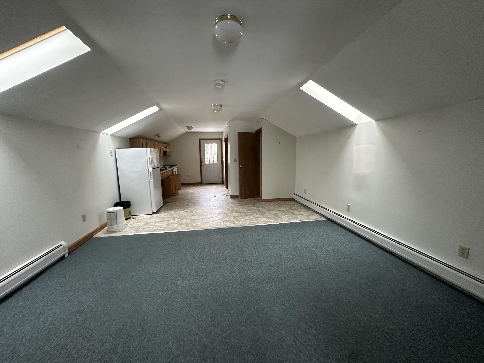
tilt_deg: -8.1
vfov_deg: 85.7
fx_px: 196
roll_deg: +1.2
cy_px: 182
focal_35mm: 14
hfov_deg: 102.1
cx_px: 242
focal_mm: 2.22
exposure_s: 1/60
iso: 400
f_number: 2.2
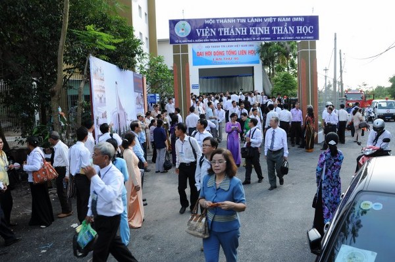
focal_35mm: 27
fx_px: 296
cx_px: 198
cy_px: 131
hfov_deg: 67.5
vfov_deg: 47.8
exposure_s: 1/80
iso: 200
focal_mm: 18
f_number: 6.3
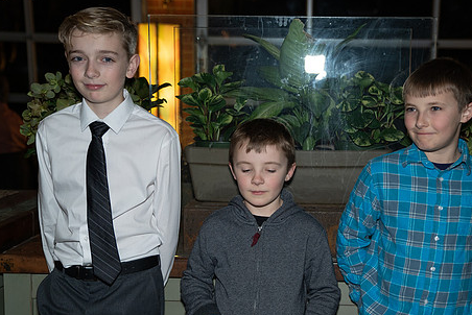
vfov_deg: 27.0
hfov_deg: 39.3
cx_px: 297
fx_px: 656
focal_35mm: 50
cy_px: 187
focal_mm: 39
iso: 1600
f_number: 2.8
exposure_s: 1/250
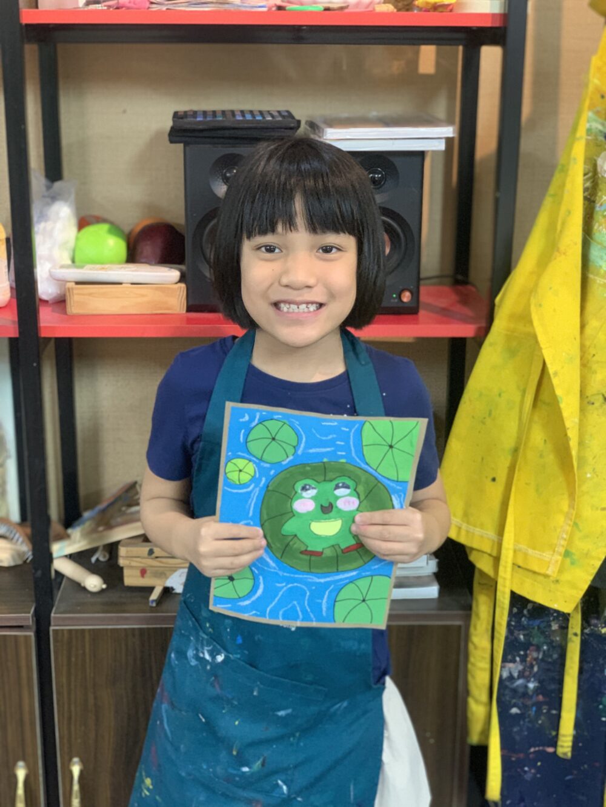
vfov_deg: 36.8
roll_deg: -0.3
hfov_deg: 28.0
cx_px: 303
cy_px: 404
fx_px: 1214
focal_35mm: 52
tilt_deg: -16.0
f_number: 2.4
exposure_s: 1/50
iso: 250
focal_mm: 6
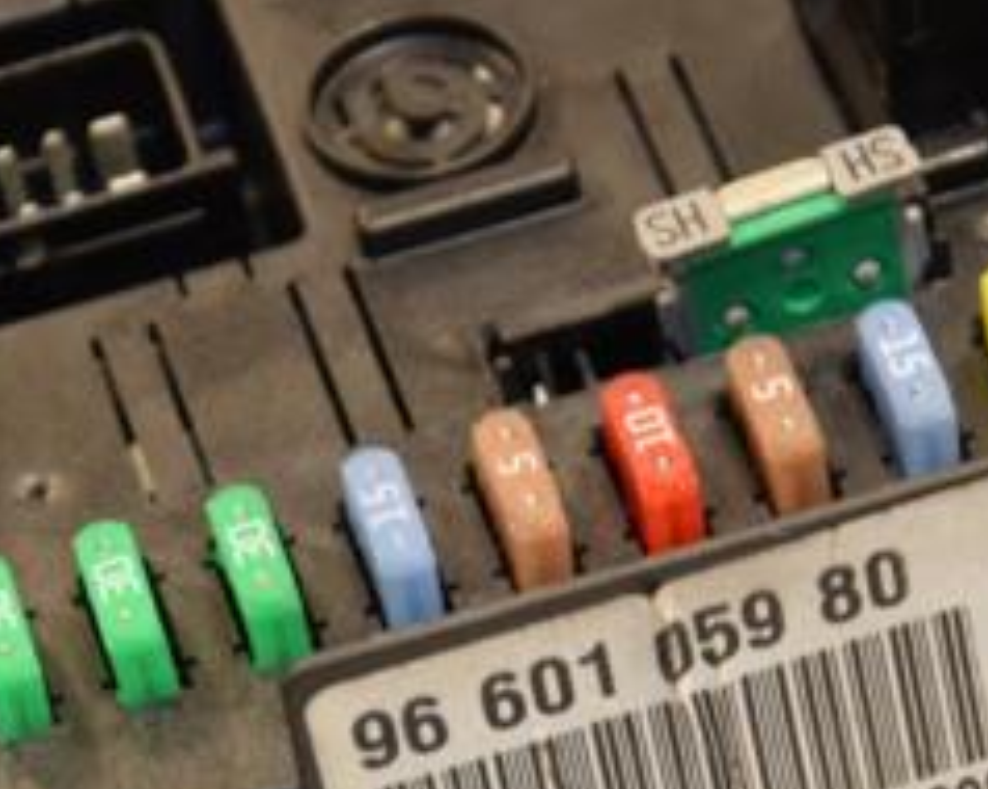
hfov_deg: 6.8
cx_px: 631
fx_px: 8298
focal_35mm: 284
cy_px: 689
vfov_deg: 5.4
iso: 800
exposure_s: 1/125
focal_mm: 80
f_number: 5.3
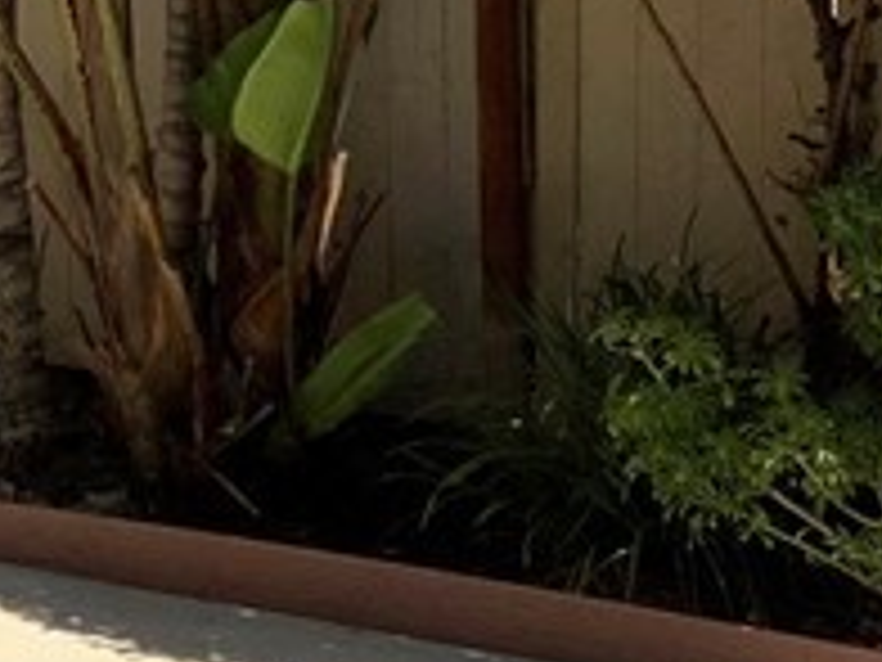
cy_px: -279
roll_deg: -0.2
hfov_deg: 12.0
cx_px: -126
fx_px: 4128
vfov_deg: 9.0
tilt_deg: +1.6
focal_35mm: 162
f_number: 2.4
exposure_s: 1/762
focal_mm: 3.3
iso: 25
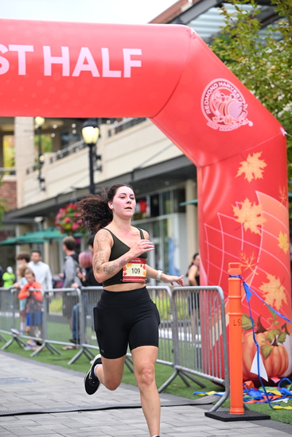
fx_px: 1106
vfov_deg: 22.4
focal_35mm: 91
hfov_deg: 15.0
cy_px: 218
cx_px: 146
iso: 640
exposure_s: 1/2000
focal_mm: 91
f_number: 2.8
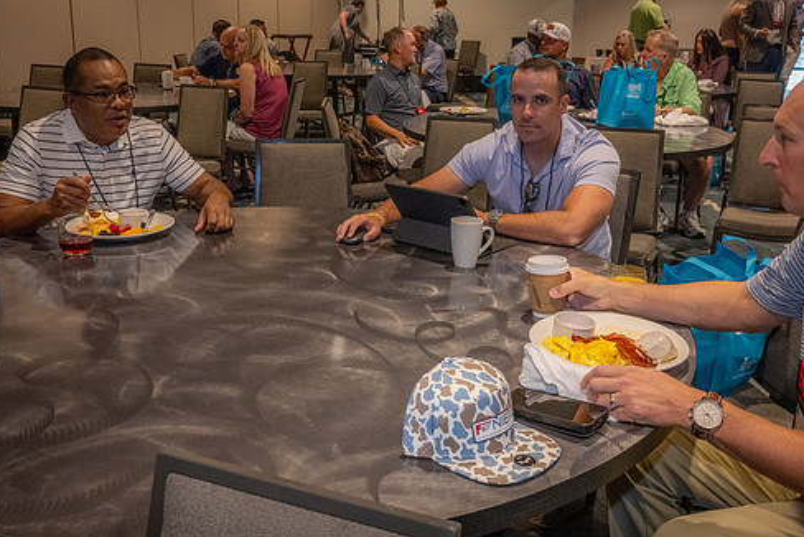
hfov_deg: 50.7
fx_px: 849
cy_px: 238
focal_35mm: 38
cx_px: 404
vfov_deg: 35.1
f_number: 9
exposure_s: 1/160
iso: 4000
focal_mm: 32
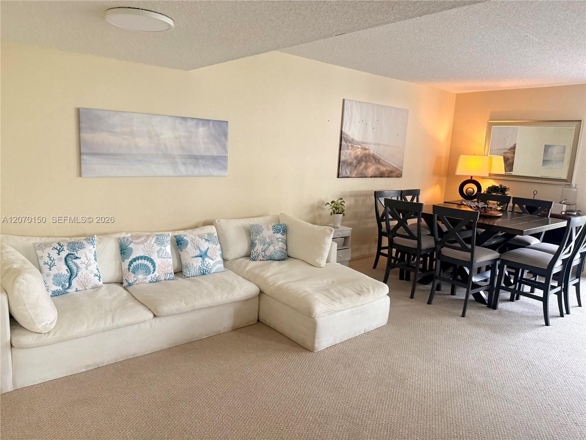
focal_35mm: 24
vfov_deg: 56.8
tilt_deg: -5.7
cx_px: 293
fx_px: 406
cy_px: 220
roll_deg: +2.5
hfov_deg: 71.6
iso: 320
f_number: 1.78
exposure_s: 1/120
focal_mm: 6.76
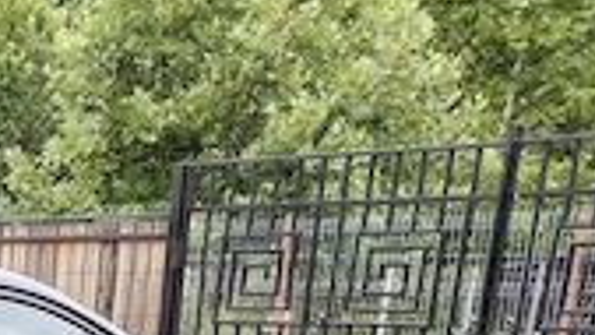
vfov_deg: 11.1
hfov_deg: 19.7
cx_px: -317
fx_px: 1467
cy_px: 776
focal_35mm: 93
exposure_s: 1/100
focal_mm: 5.25
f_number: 1.75
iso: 182
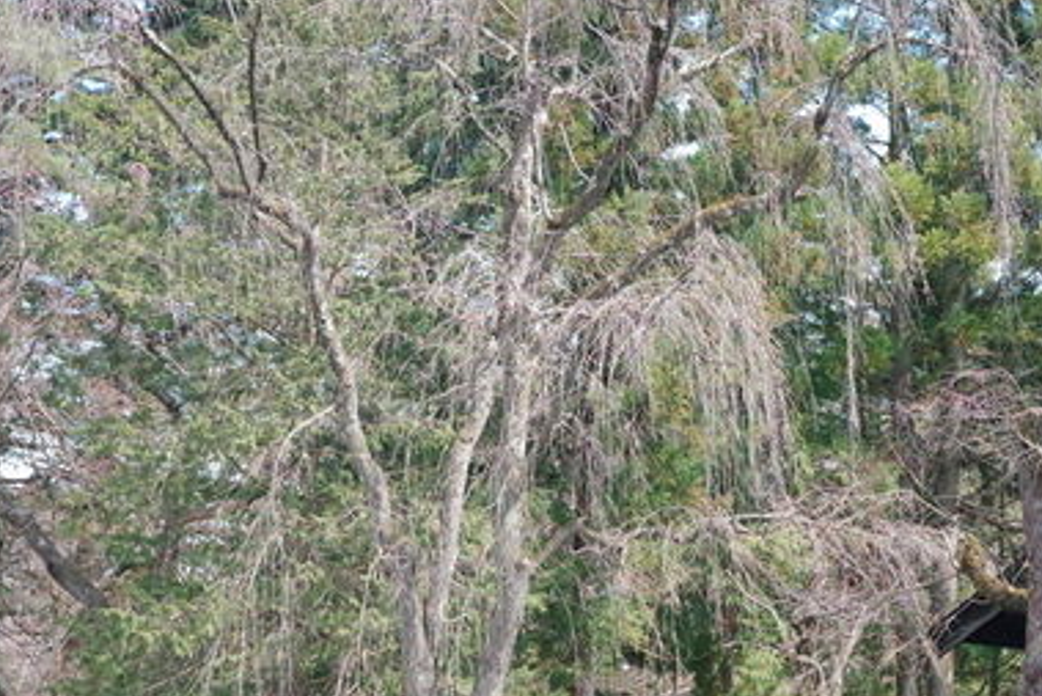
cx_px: 603
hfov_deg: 23.6
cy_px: 477
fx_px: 2490
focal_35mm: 86
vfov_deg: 15.9
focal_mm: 26
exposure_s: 1/800
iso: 5000
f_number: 5.6
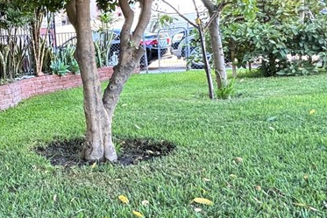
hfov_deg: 37.2
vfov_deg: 33.3
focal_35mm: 40
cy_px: 88
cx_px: -62
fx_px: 363
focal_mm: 2.22
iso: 125
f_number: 2.2
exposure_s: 1/99
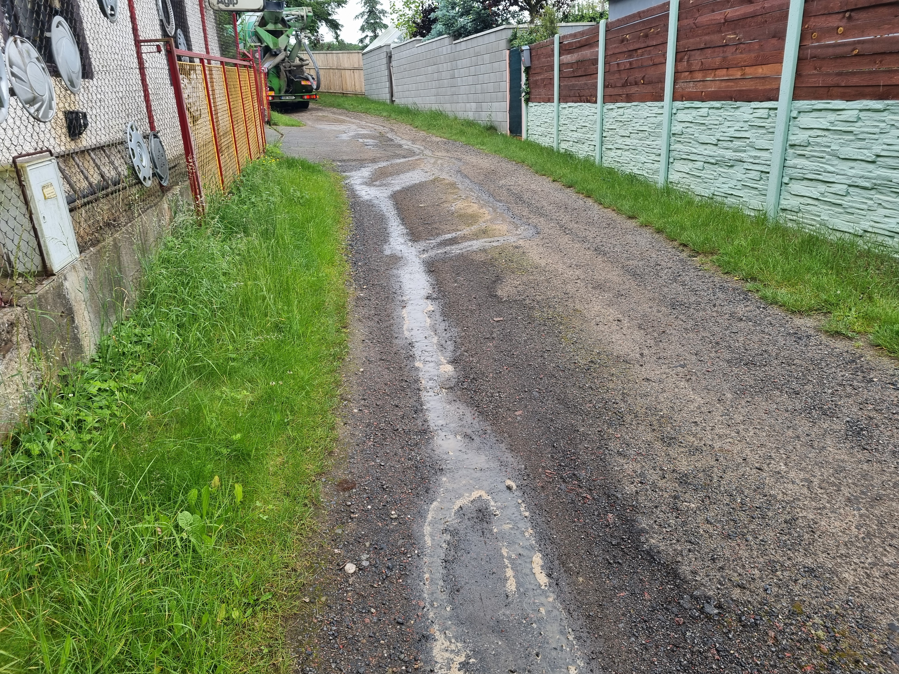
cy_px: 337
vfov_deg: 53.1
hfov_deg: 67.3
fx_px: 675
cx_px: 450
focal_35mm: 26
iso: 50
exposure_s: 1/342
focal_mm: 5.4
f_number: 1.8
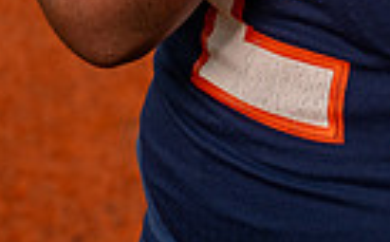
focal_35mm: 235
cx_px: 384
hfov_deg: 8.9
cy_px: -359
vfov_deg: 5.4
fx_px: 2493
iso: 100
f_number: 5.6
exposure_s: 1/400
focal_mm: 70
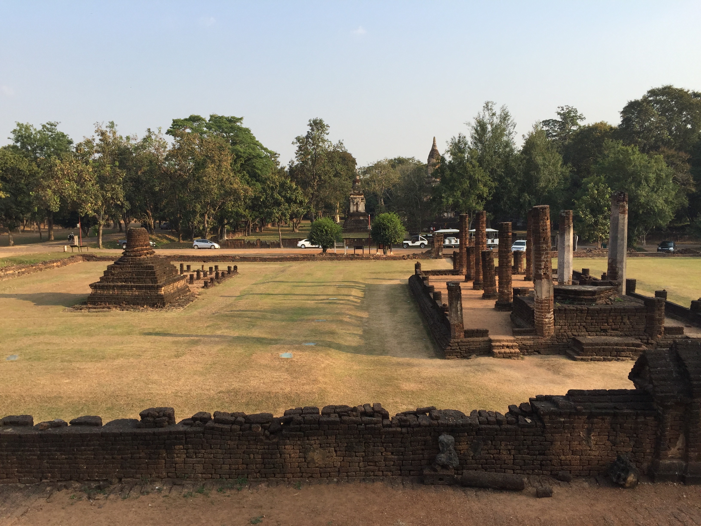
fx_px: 587
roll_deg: -0.3
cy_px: 263
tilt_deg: -5.3
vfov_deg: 48.2
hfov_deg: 61.7
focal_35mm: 29
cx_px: 350
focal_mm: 4.15
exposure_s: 1/1068
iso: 32
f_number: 2.2
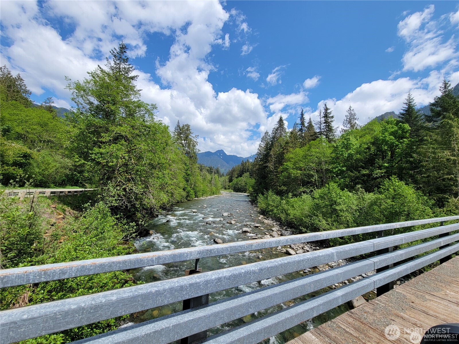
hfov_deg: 106.2
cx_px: 230
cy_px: 172
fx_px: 172
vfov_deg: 89.9
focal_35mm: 13
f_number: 2.2
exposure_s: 1/1894
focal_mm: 2.2
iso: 50
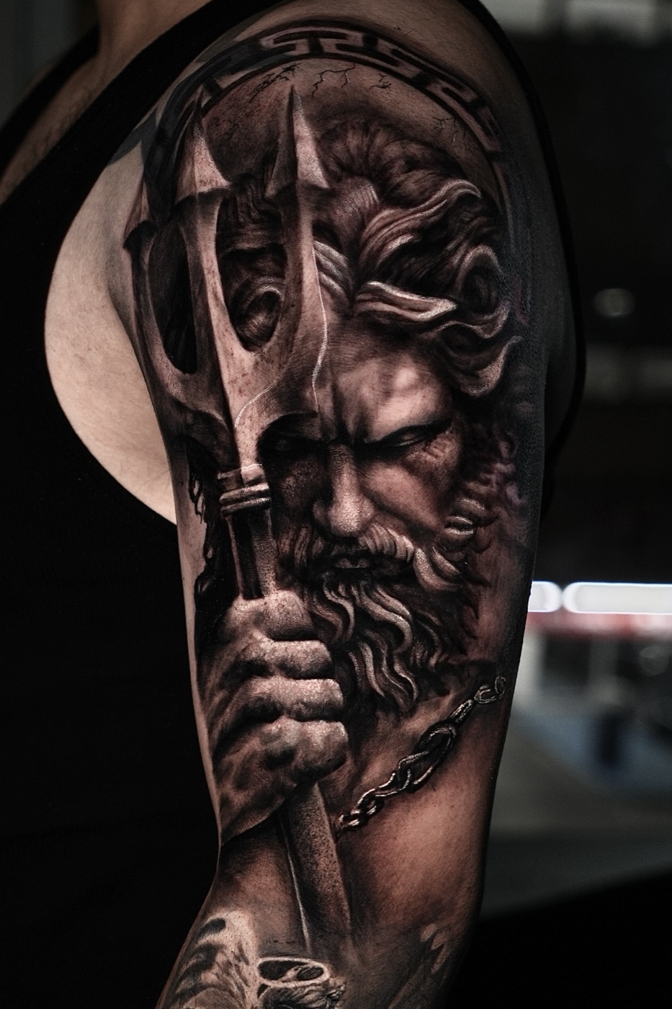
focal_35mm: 46
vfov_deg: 43.0
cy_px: 504
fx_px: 1281
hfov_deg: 29.4
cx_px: 336
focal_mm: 30.5
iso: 200
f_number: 2.8
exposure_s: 1/40
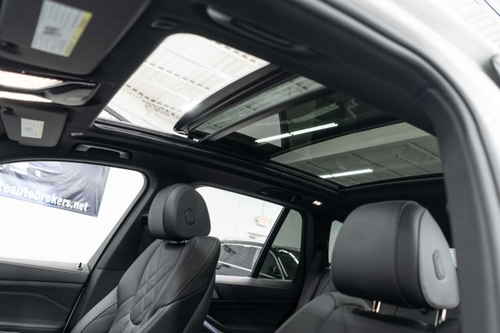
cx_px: 250
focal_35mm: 28
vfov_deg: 46.4
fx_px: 389
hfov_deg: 65.5
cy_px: 166
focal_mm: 28
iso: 800
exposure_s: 1/40
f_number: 3.2
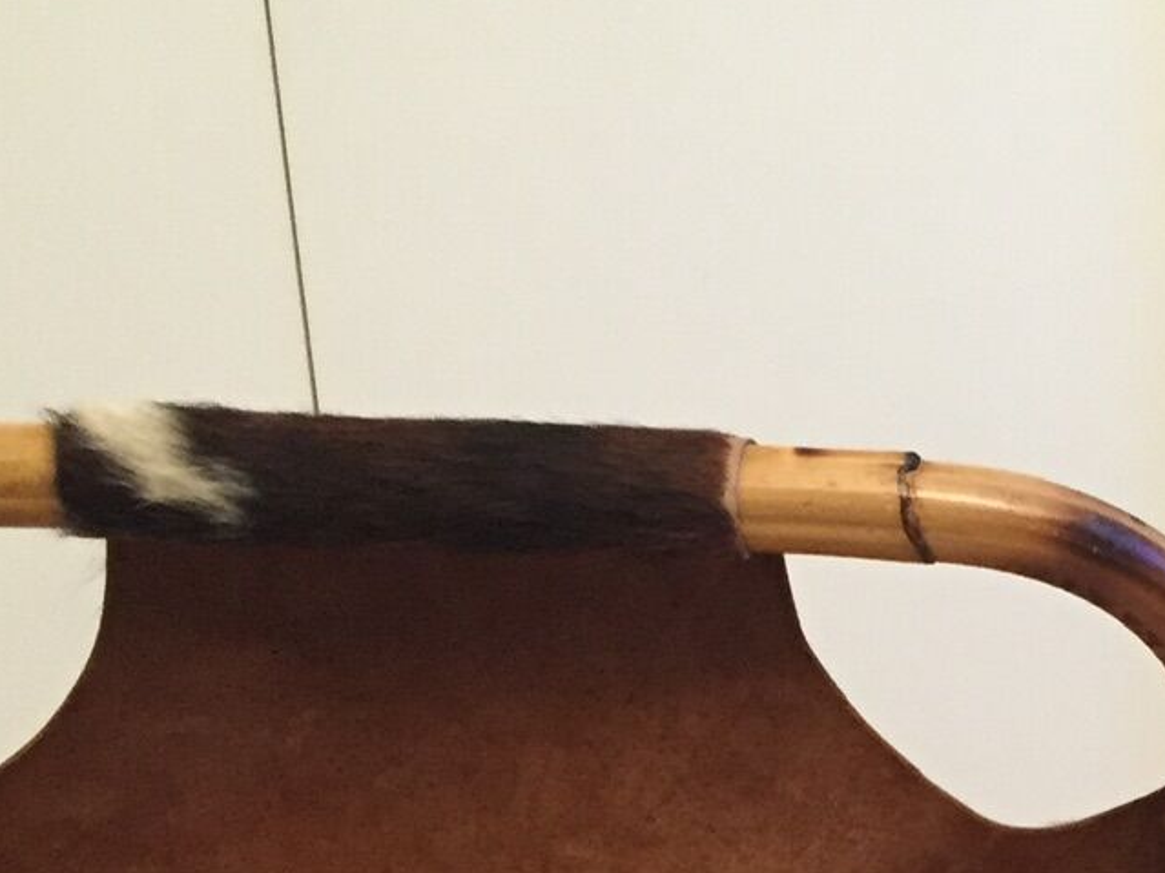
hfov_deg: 19.9
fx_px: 3129
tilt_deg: -19.4
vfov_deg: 15.1
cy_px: 1154
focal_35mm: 93
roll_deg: +0.1
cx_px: 1362
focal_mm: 4.15
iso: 250
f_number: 2.2
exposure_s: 1/33
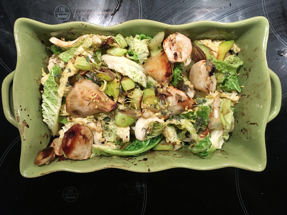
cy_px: 108
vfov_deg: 48.2
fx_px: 240
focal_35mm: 29
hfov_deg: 61.7
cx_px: 144
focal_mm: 4.15
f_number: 2.2
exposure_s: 1/33
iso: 200
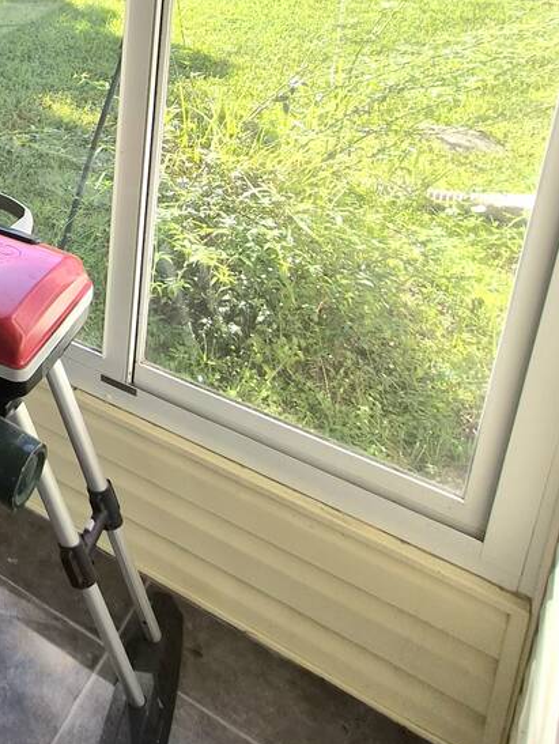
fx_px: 817
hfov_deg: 28.8
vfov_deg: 43.6
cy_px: 42
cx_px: -211
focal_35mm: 38
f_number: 2.2
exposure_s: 1/213
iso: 25
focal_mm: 1.7
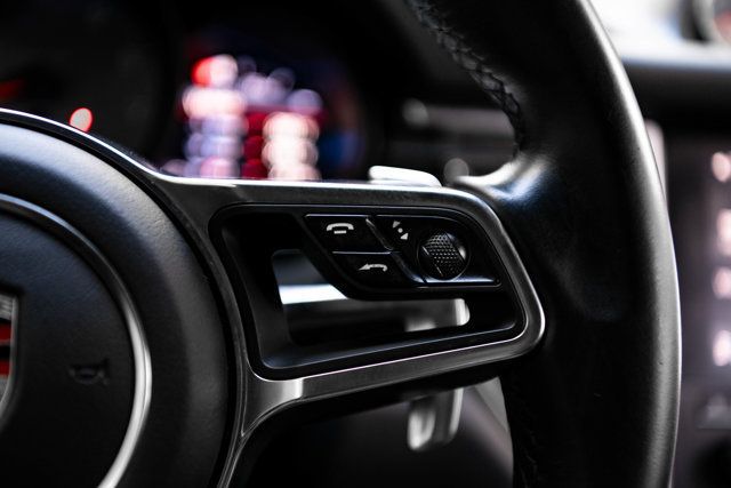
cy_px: 244
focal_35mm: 52
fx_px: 1056
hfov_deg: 38.2
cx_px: 366
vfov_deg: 26.0
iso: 1000
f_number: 2.8
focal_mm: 52
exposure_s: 1/200
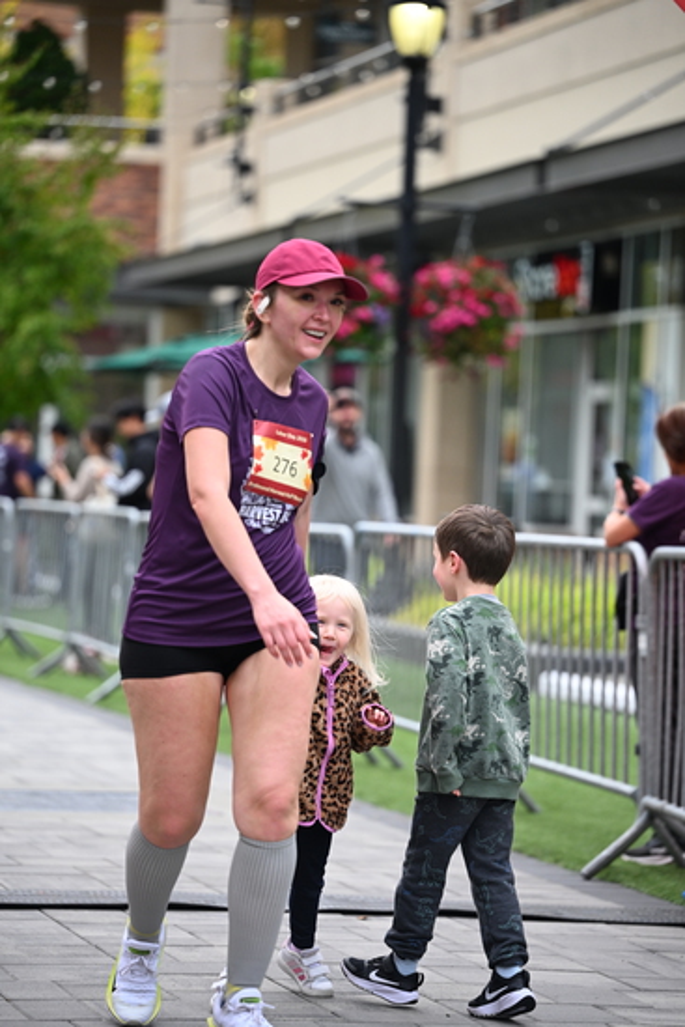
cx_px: 342
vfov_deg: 16.4
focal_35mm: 125
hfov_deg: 11.0
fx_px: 3565
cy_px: 514
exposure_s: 1/2500
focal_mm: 125
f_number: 2.8
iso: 640
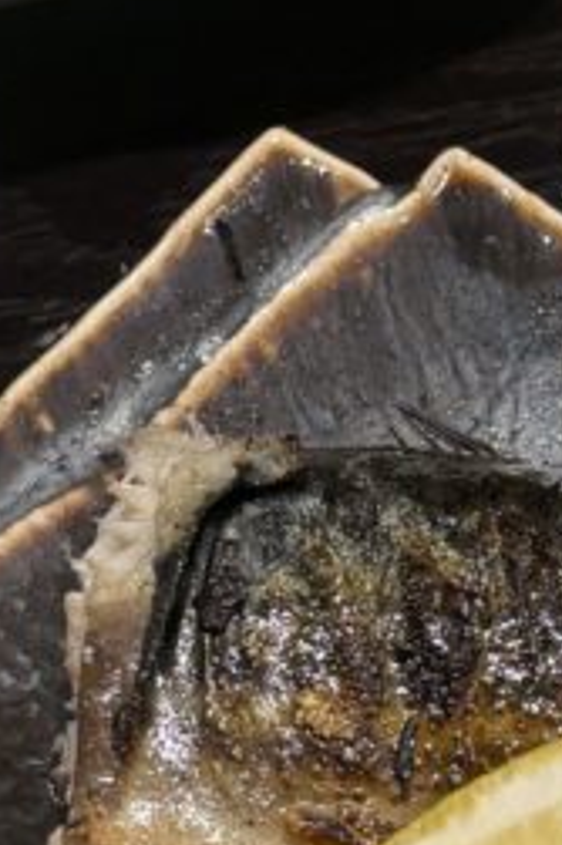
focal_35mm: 102
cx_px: 501
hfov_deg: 13.3
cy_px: 236
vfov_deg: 19.9
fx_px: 2392
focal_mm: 6.76
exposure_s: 1/60
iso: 100
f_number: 1.78
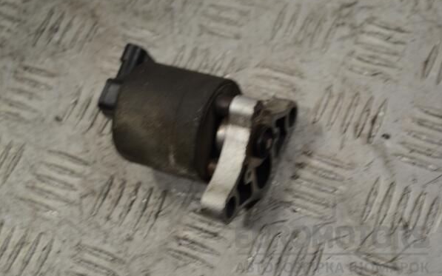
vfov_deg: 15.4
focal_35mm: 85
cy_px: 138
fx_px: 1018
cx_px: 221
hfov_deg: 24.5
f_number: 5.6
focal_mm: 55
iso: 110
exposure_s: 1/30
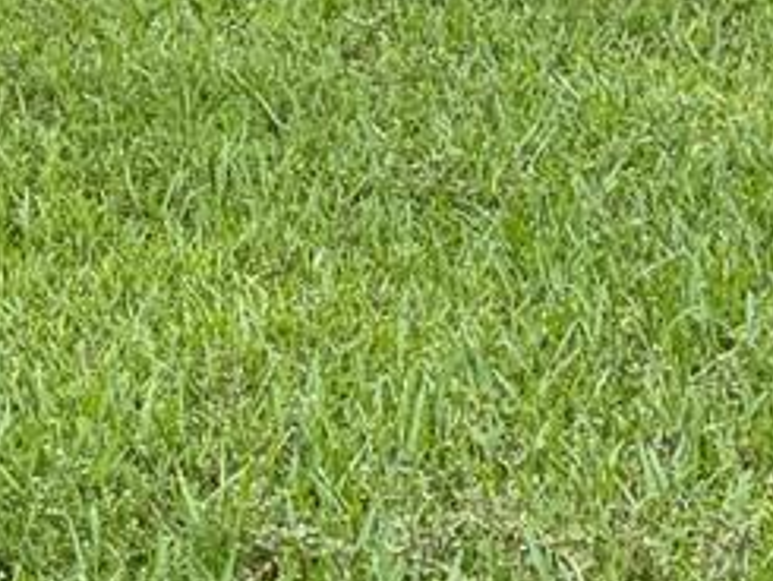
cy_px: -638
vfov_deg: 8.3
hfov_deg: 10.9
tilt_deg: -6.3
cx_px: -587
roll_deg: +4.5
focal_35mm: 170
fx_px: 3798
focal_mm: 5.96
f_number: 1.6
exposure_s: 1/511
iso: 64
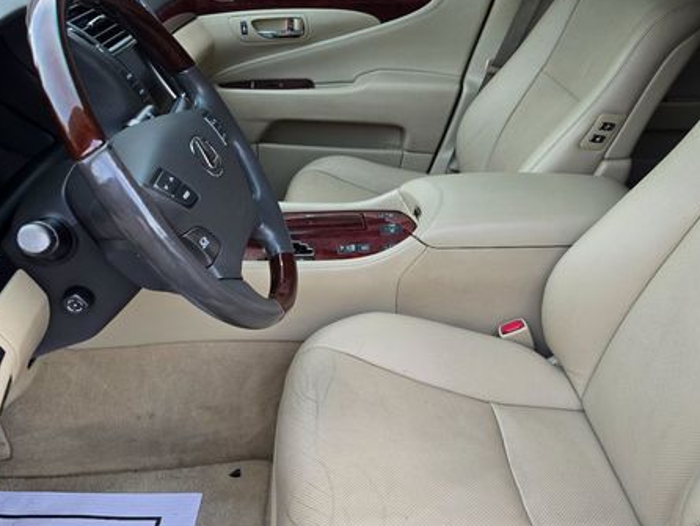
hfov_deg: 55.3
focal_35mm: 33
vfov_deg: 42.8
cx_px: 378
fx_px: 668
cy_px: 316
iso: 250
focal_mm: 6.3
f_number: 1.7
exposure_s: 1/120
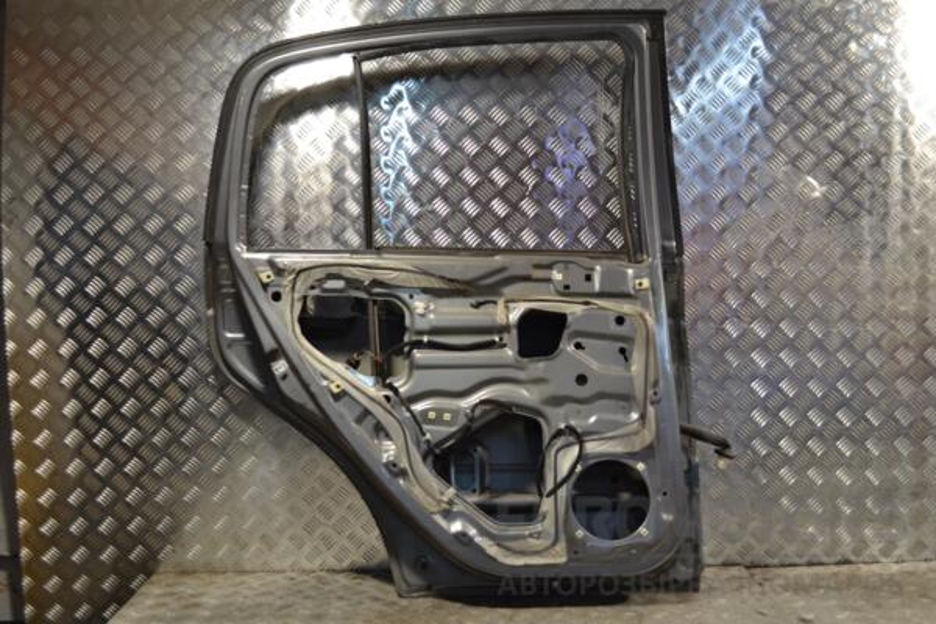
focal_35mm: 36
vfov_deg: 36.9
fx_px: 936
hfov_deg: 53.1
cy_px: 312
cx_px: 468
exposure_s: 1/40
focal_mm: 24
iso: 100
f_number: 4
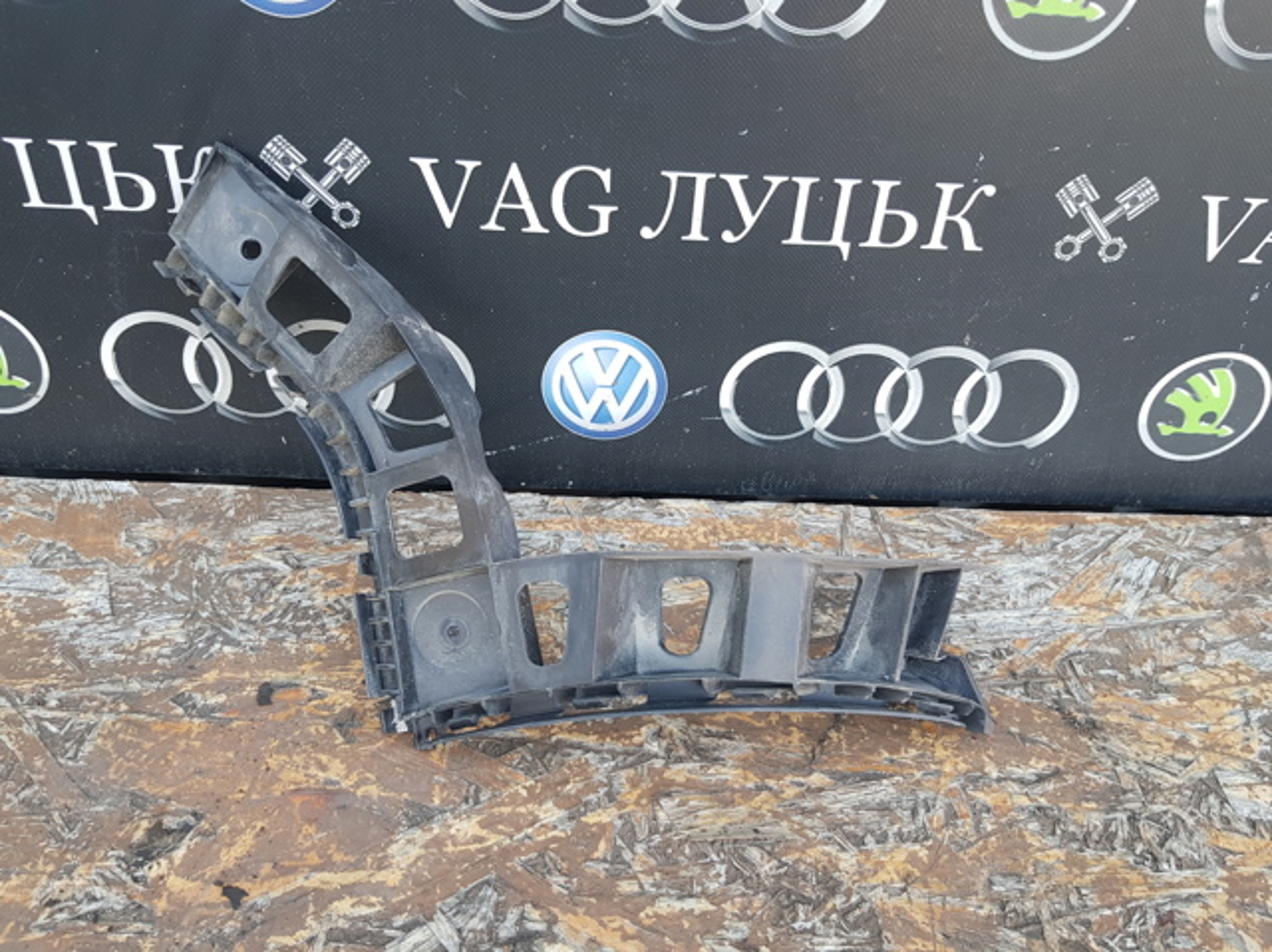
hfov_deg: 67.3
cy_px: 476
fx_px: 955
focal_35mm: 26
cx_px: 636
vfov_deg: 53.0
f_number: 1.7
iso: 80
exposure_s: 1/100
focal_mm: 4.2
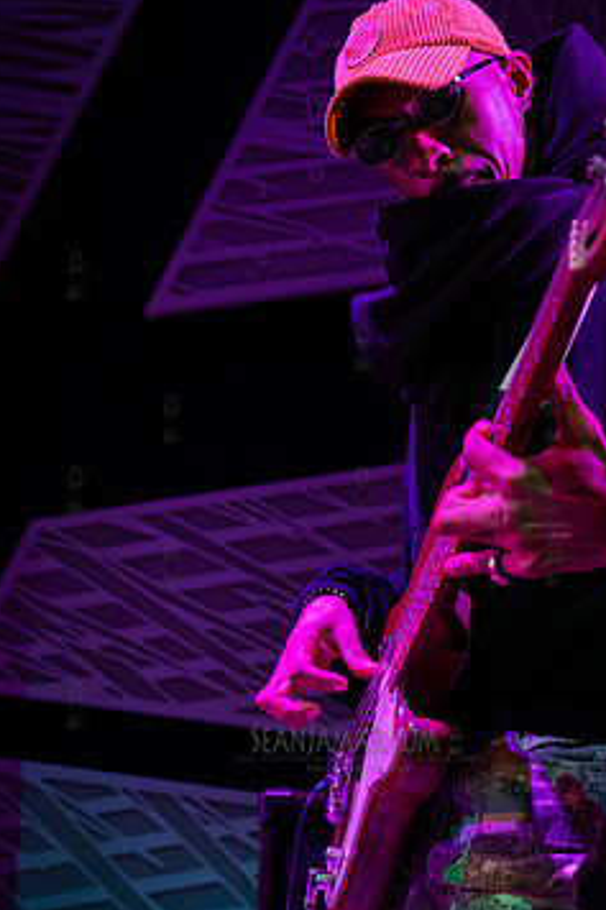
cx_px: 362
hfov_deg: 20.3
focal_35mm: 67
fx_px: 1693
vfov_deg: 30.1
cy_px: 488
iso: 10000
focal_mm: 53
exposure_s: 1/400
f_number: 4.5
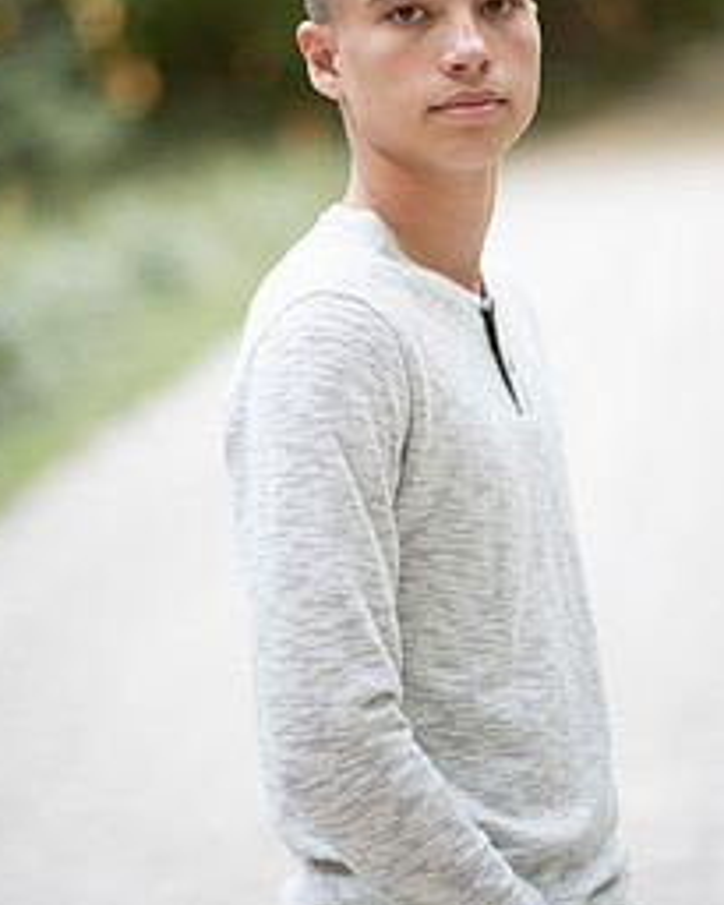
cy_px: 311
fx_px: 3748
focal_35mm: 140
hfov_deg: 11.0
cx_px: 392
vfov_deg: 13.7
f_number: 1.8
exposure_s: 1/160
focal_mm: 85
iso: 250
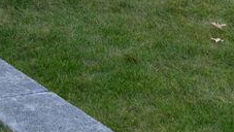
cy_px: -455
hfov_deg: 9.7
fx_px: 1211
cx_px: -327
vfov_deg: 5.3
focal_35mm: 195
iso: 200
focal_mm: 24.5
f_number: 8
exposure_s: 1/60
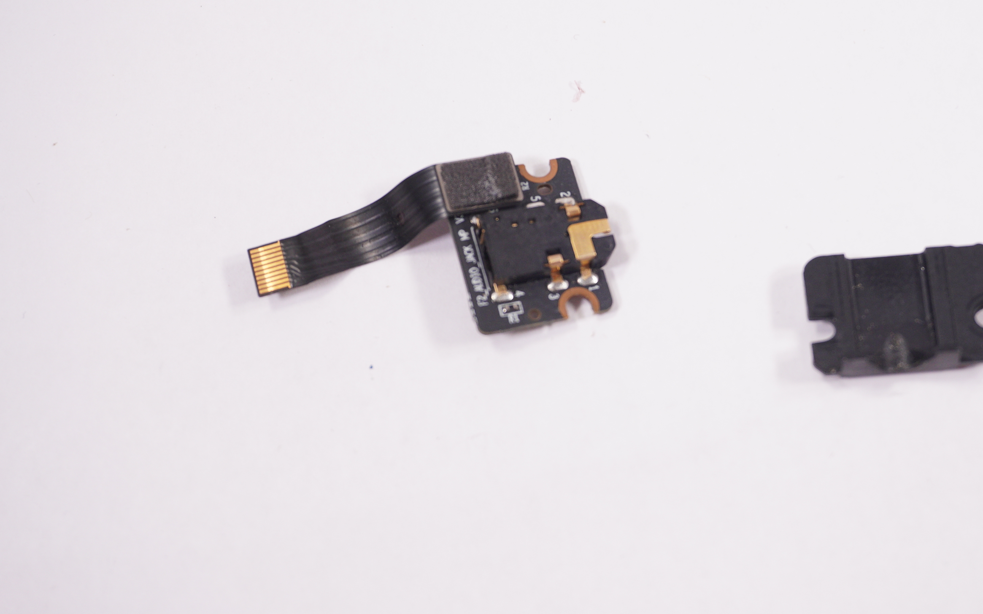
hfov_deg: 28.9
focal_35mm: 71
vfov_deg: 18.3
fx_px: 1902
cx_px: 623
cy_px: 276
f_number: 5.6
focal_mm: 36
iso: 400
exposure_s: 1/200
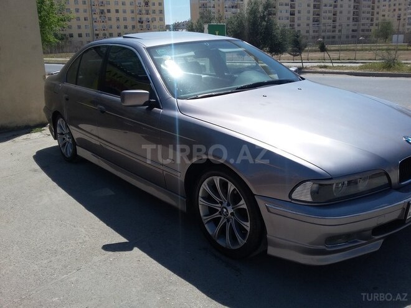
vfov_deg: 45.4
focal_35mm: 31
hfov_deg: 58.4
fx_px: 368
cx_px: 206
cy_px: 154
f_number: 2.2
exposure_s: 1/1699
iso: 50
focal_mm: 3.3
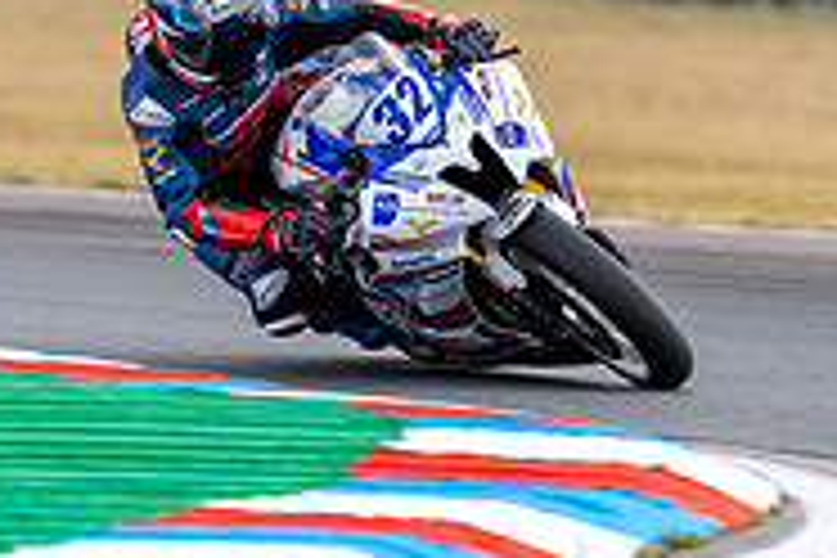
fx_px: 30455
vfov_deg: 1.0
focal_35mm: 1310
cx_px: 445
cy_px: 143
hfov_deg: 1.6
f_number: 3.2
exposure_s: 1/400
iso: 80
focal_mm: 400
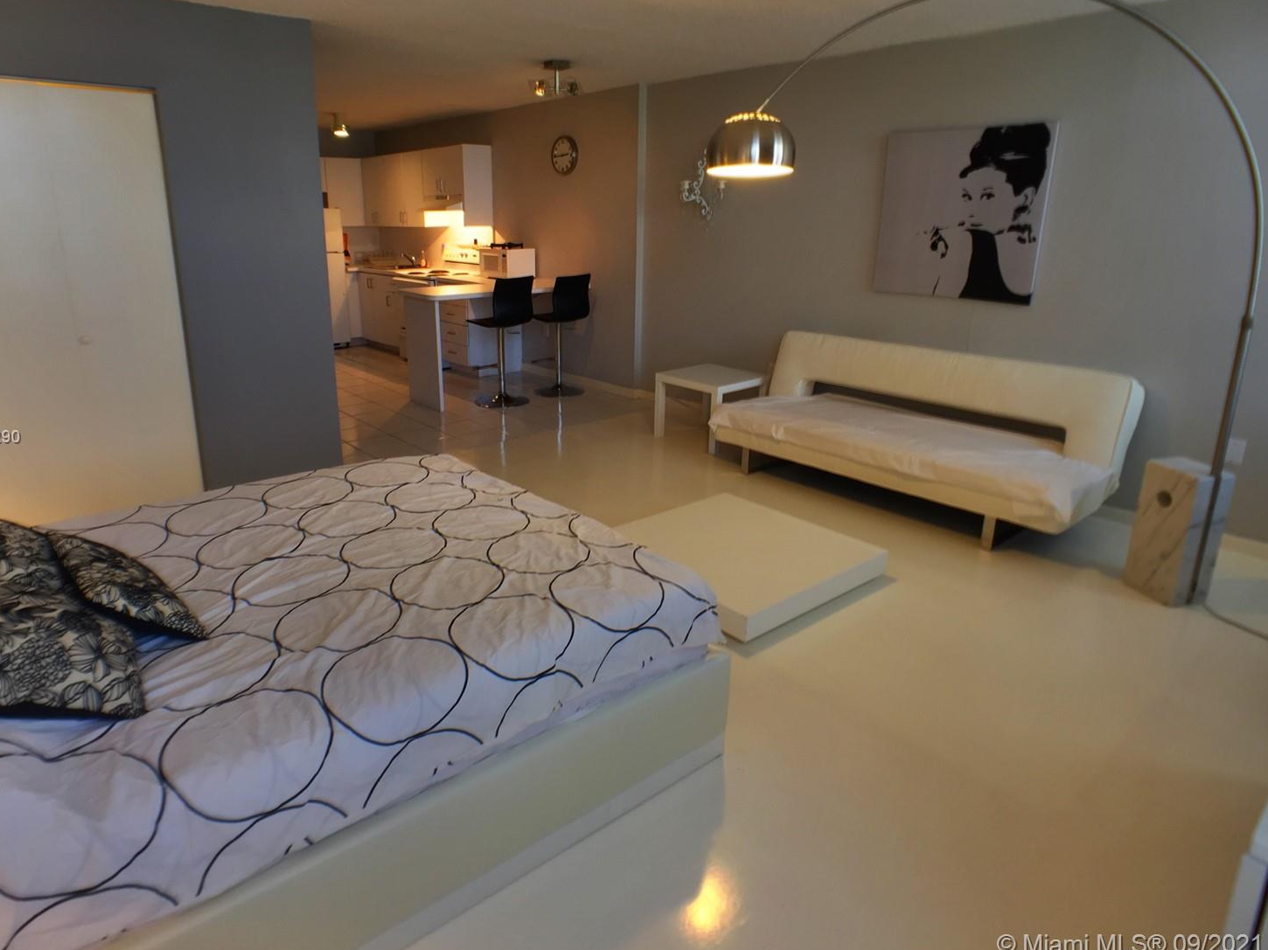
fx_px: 1172
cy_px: 438
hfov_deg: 56.7
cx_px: 582
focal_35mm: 32
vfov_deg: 44.1
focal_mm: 4.15
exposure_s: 1/40
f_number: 2.2
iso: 40
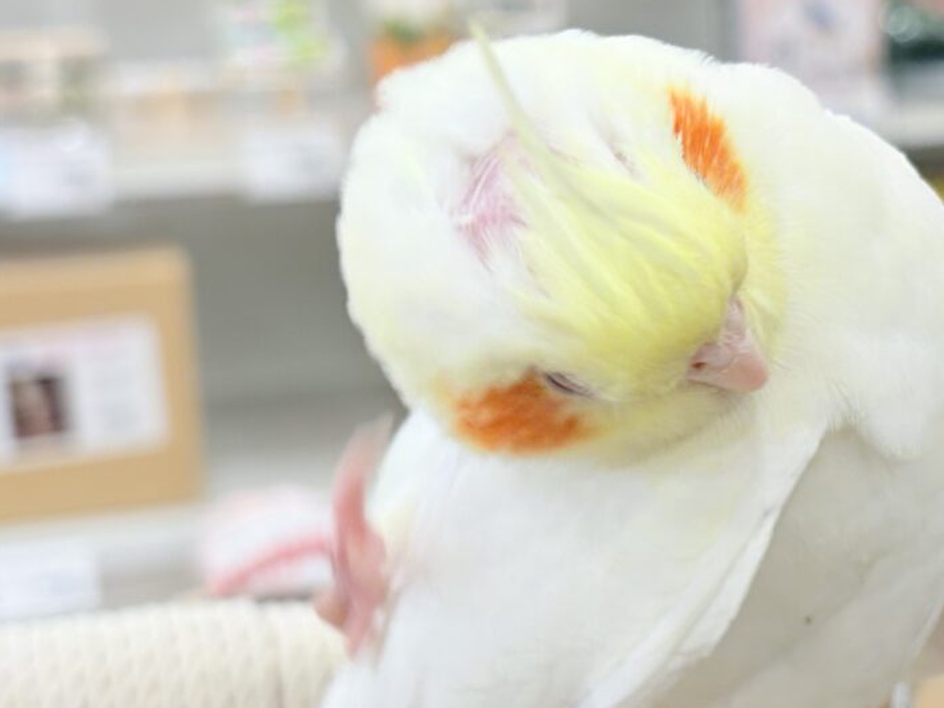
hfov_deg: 21.6
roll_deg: +2.2
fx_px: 2428
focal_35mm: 89
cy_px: 382
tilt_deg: -13.1
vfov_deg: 16.6
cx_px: 804
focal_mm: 5.96
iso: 40
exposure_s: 1/50
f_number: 1.6
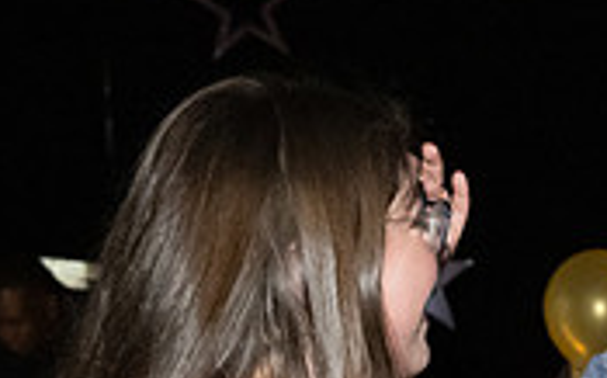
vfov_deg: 10.7
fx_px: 1967
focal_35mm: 119
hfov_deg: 16.1
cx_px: 908
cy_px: 505
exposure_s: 1/100
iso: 6400
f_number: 5.6
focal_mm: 28
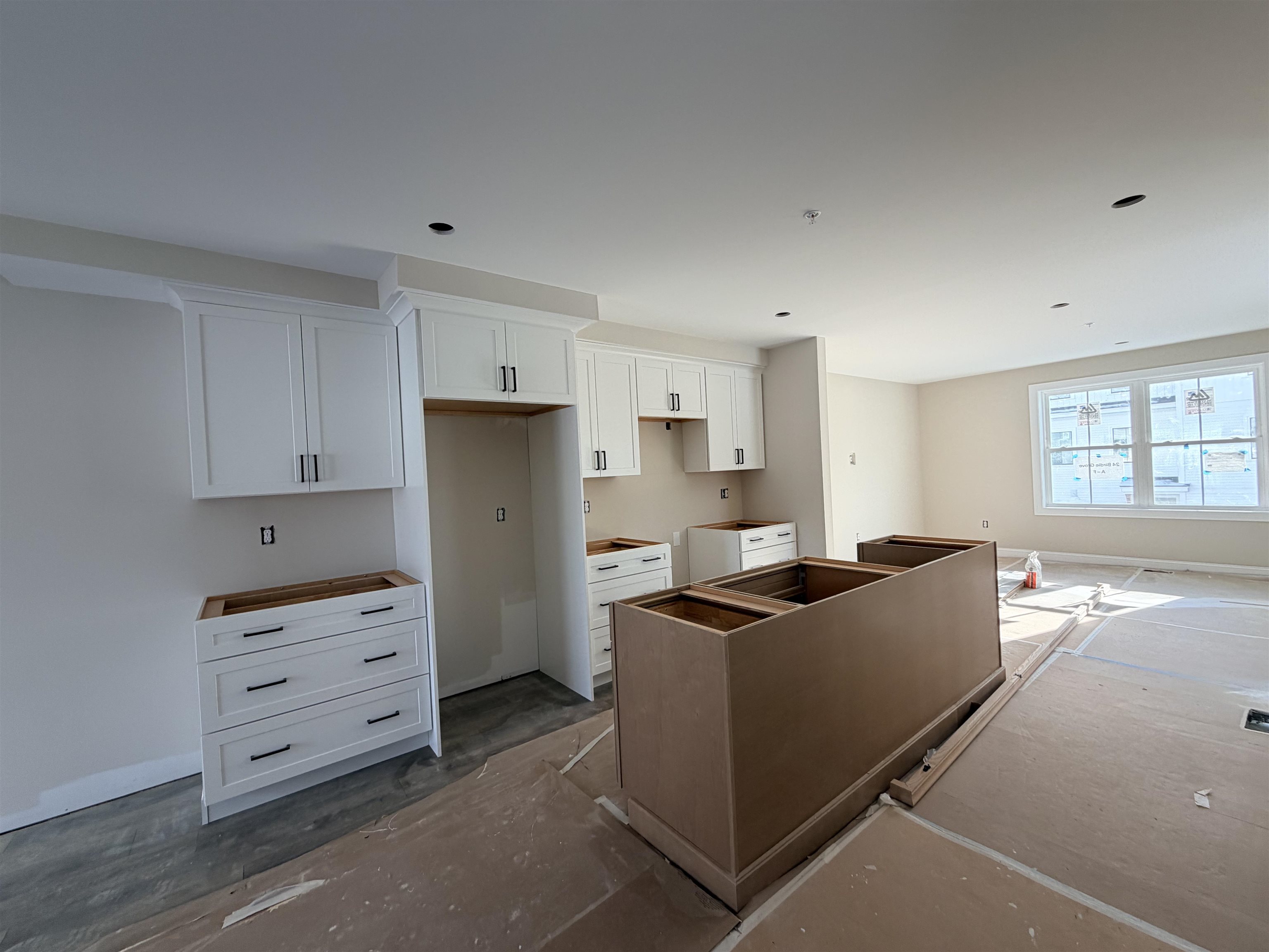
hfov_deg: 102.1
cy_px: 476
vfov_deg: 85.7
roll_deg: +3.2
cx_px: 634
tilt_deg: +1.1
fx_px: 513
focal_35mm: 14
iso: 50
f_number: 2.2
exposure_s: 1/121
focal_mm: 2.22
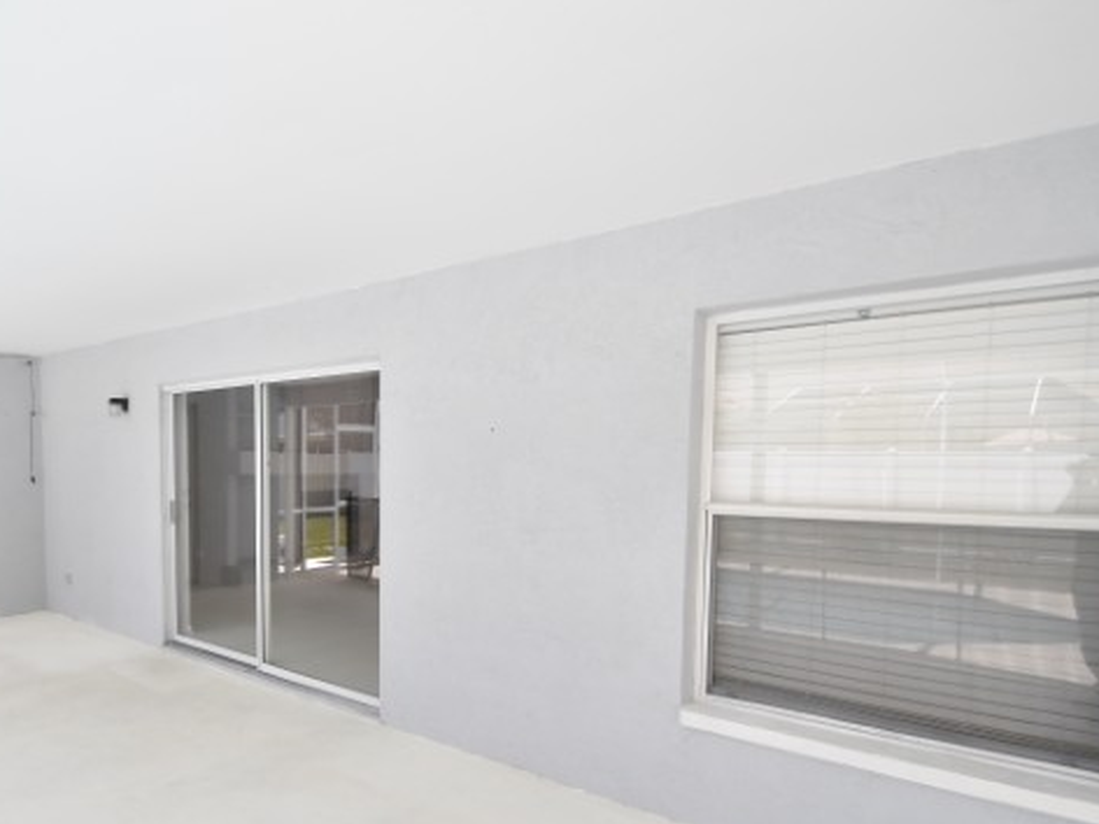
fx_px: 698
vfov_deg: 60.4
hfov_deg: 75.4
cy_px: 510
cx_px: 433
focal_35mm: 22
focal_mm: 10
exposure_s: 1/750
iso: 800
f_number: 3.5
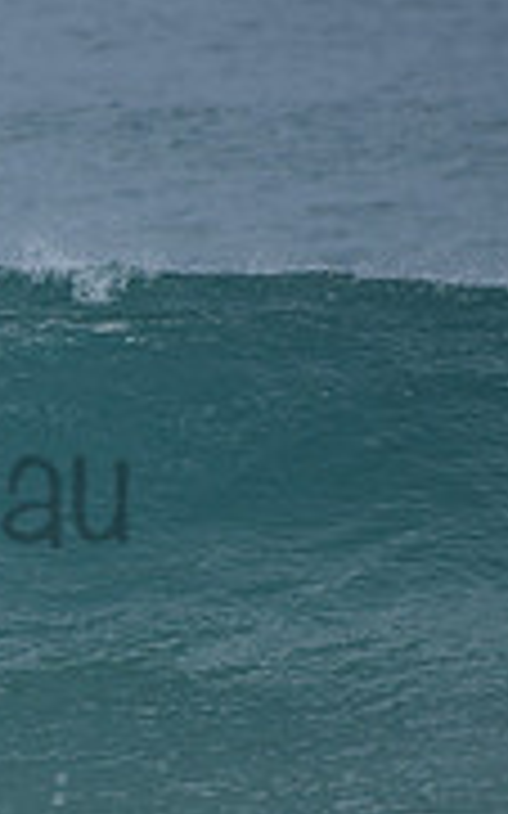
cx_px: -346
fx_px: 36158
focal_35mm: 1631
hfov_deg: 0.8
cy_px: 438
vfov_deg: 1.3
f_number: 5.6
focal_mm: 500
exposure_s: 1/2000
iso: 220
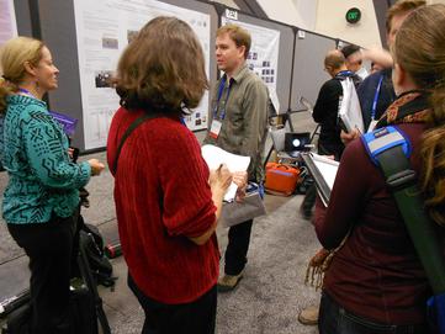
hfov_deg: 67.3
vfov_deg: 53.1
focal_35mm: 26
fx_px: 334
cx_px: 222
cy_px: 167
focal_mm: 4.6
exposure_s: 1/20
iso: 400
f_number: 3.2
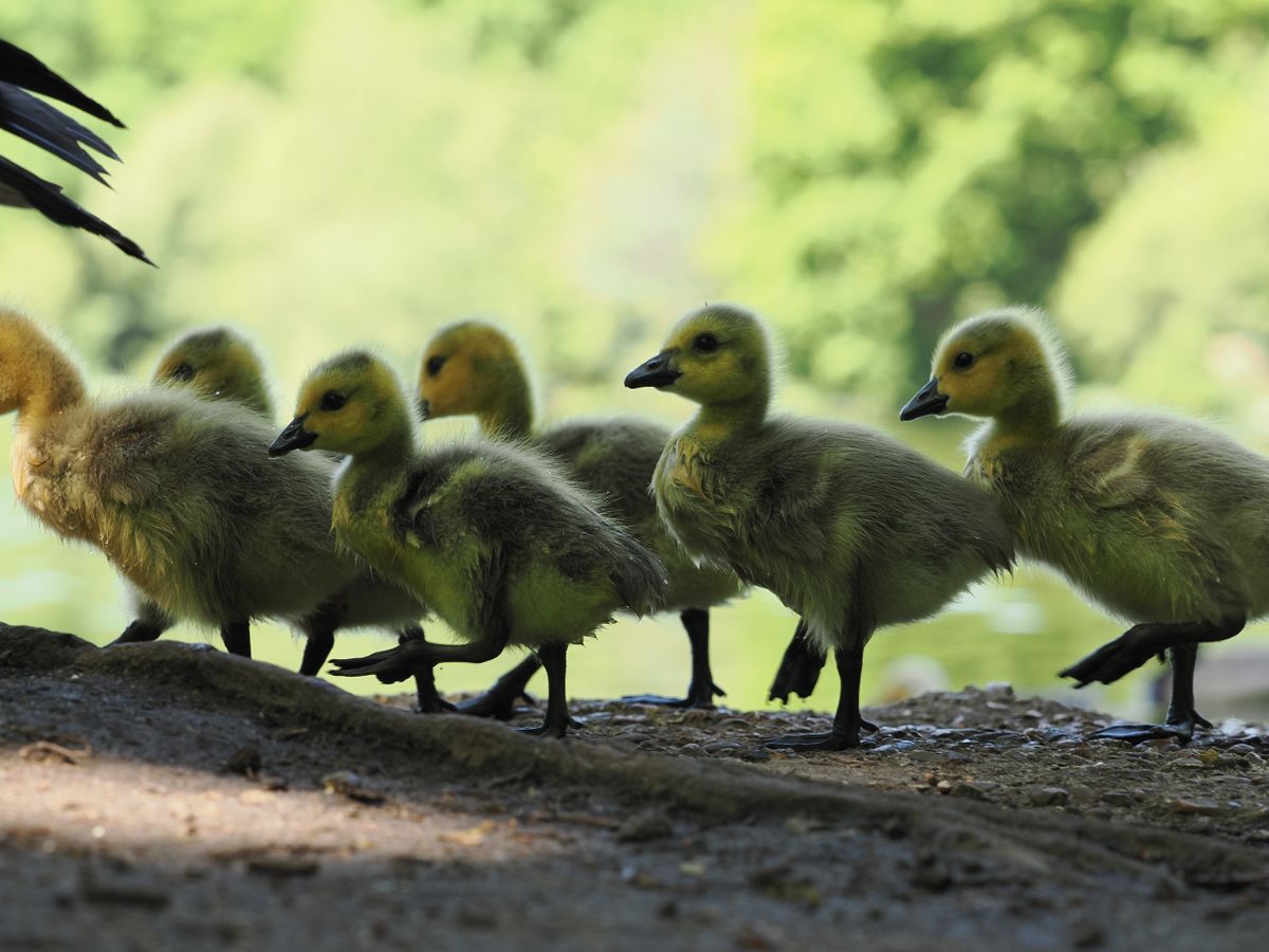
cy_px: 476
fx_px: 5499
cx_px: 634
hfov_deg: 13.2
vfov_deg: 9.9
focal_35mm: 150
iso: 500
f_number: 4.5
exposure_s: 1/400
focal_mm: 75
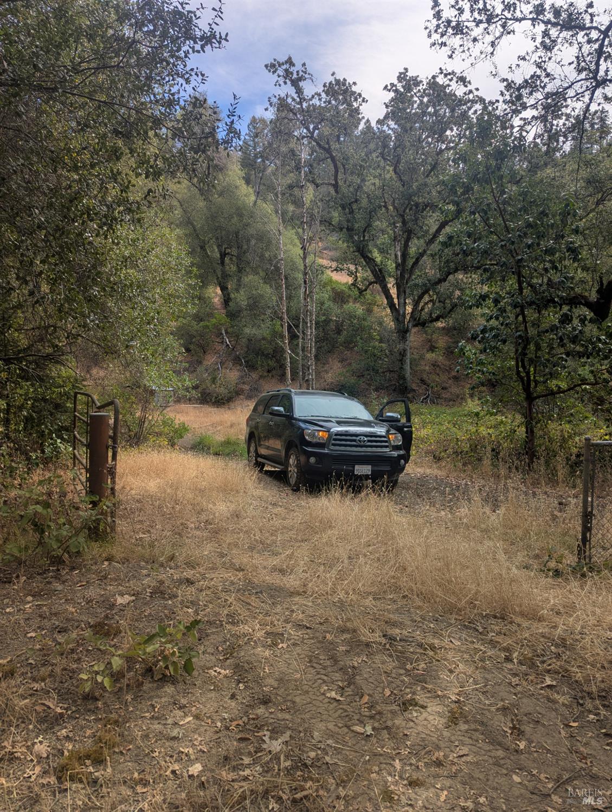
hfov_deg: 56.9
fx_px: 564
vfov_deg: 71.5
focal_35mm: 24
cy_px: 406
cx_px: 306
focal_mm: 6.81
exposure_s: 1/1348
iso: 37
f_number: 1.85
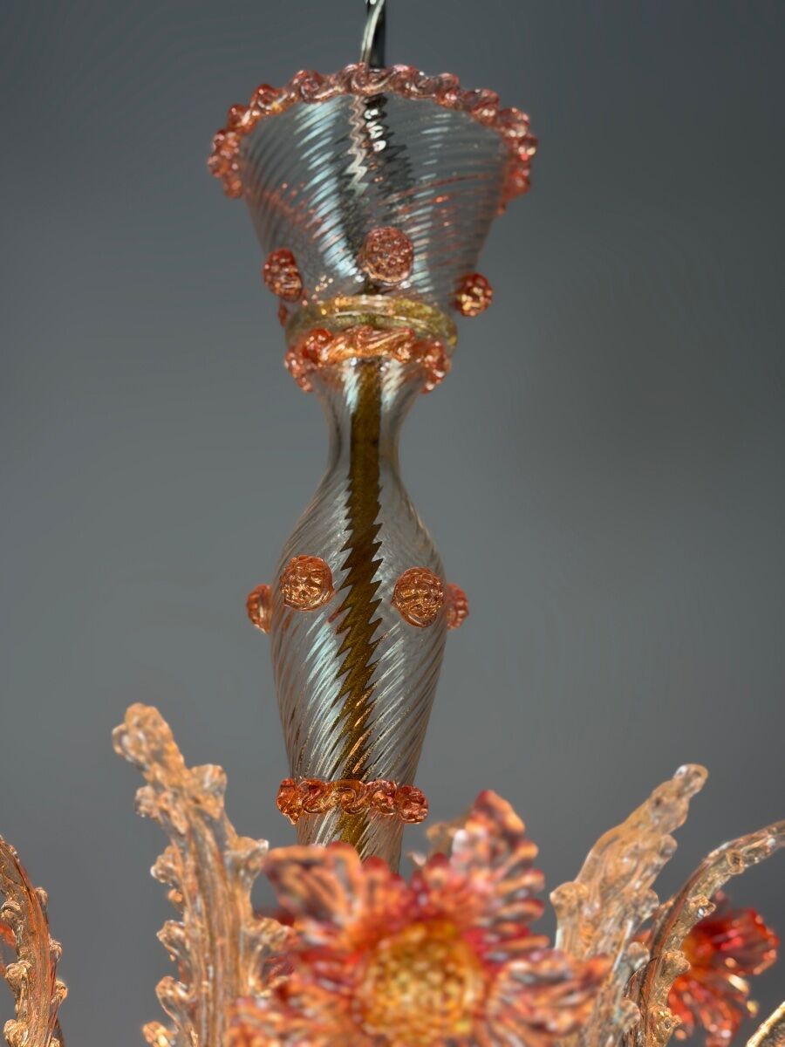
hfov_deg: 30.3
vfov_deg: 39.7
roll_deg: -2.0
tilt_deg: +13.4
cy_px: 524
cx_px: 392
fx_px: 1451
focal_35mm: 48
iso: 125
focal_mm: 6.76
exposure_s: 1/100
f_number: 1.78
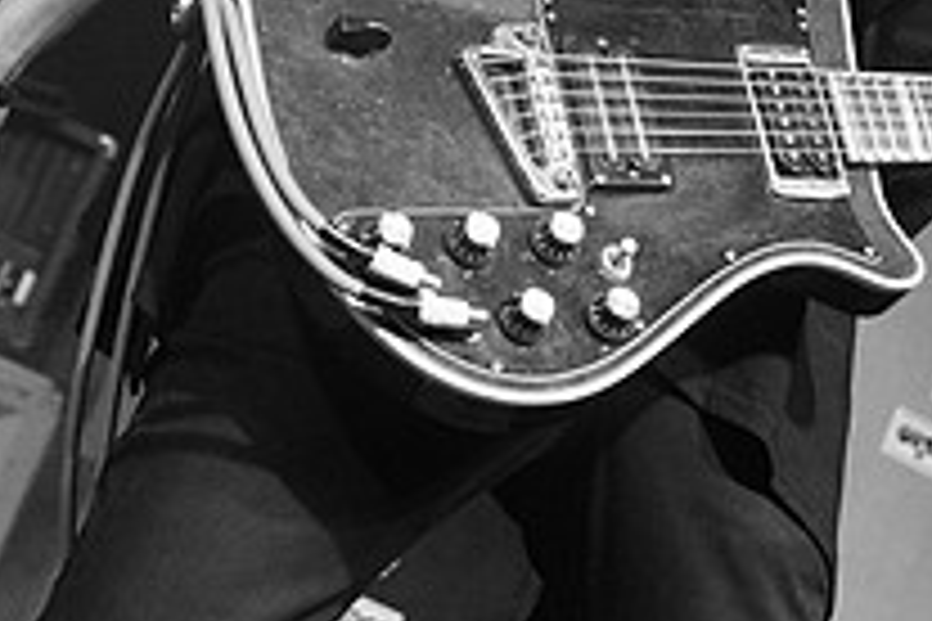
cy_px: -56
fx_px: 2537
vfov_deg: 13.7
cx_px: 590
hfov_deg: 20.8
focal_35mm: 98
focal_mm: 35
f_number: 3.2
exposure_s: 1/200
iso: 3200
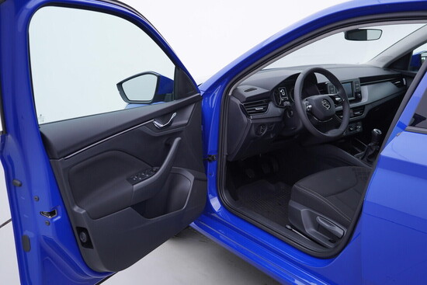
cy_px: 142
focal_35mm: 36
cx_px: 214
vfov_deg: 36.9
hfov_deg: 53.1
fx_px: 427
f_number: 3.2
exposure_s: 1/50
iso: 125
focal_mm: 24
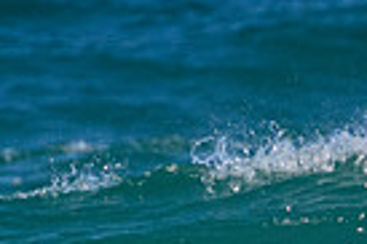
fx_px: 47296
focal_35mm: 4645
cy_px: 536
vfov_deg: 0.3
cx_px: 445
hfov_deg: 0.4
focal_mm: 800
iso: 1800
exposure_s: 1/2000
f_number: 11
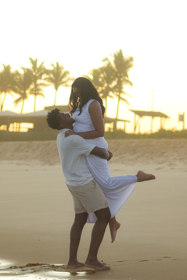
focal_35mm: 128
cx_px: 94
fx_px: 993
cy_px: 140
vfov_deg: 16.1
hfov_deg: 10.8
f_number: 3.5
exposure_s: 1/200
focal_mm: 85
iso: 250
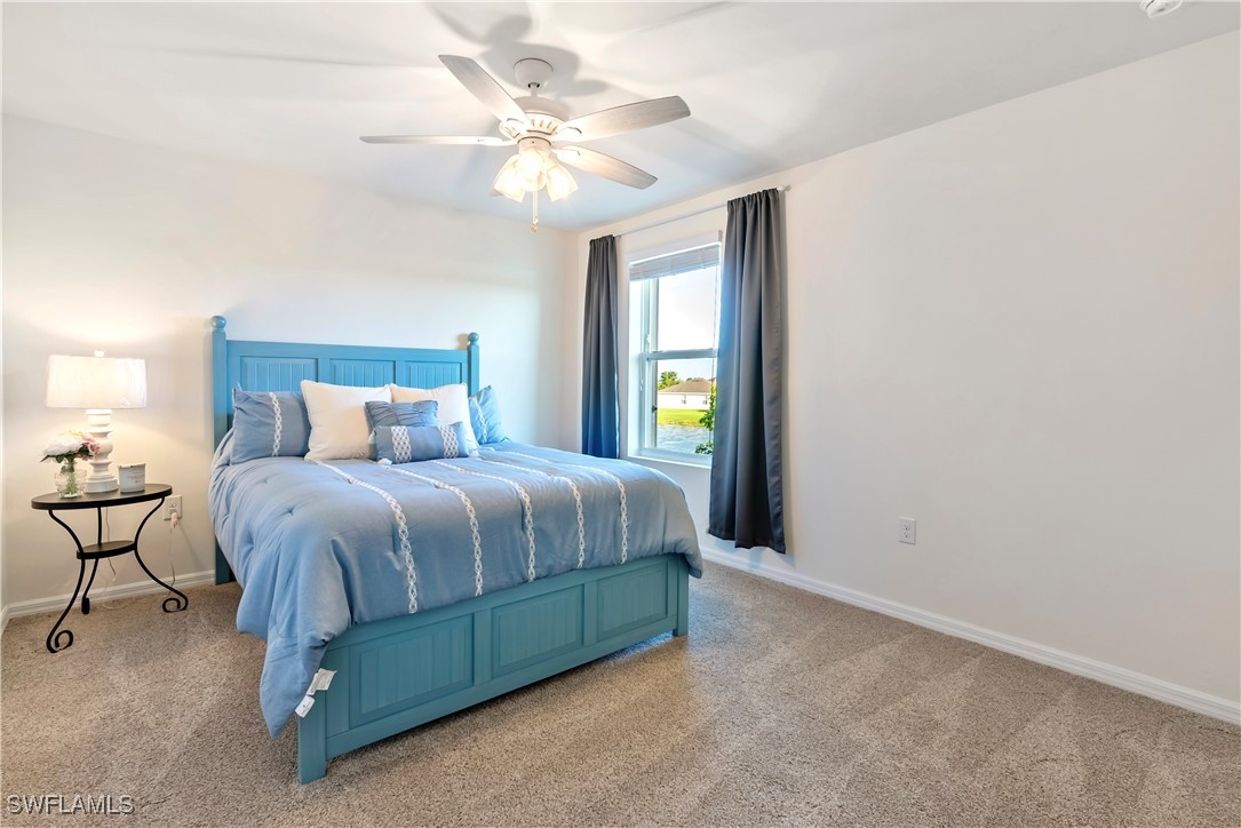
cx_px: 620
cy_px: 414
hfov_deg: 96.7
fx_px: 552
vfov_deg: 73.8
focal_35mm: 16
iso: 100
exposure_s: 1/1.25
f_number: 8
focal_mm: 16
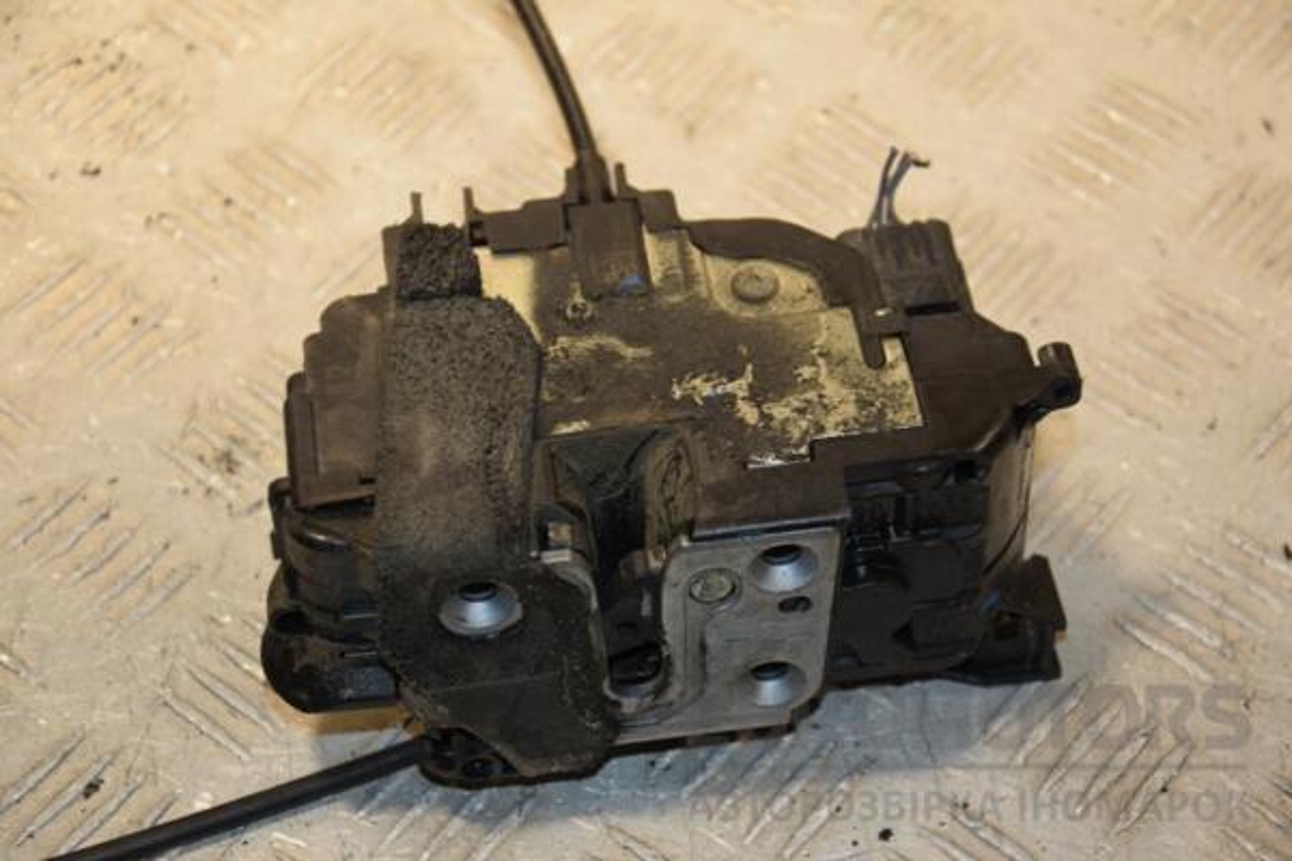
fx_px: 3553
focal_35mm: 99
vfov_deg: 13.8
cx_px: 646
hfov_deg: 20.6
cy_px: 430
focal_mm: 66
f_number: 5.3
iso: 800
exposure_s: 1/160
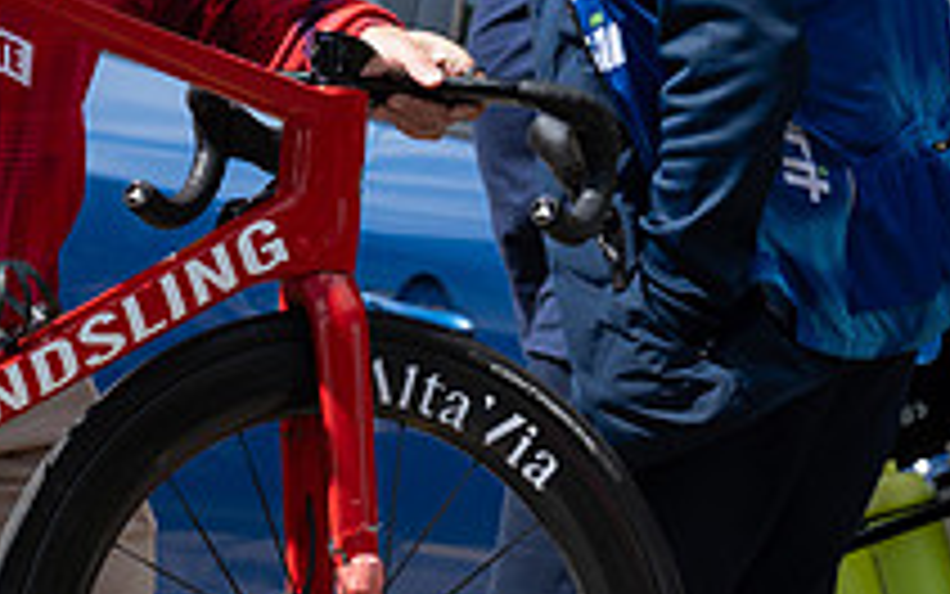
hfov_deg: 3.8
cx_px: -363
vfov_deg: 2.4
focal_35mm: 545
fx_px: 14114
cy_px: 611
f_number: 5.6
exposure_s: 1/1000
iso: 250
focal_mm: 145
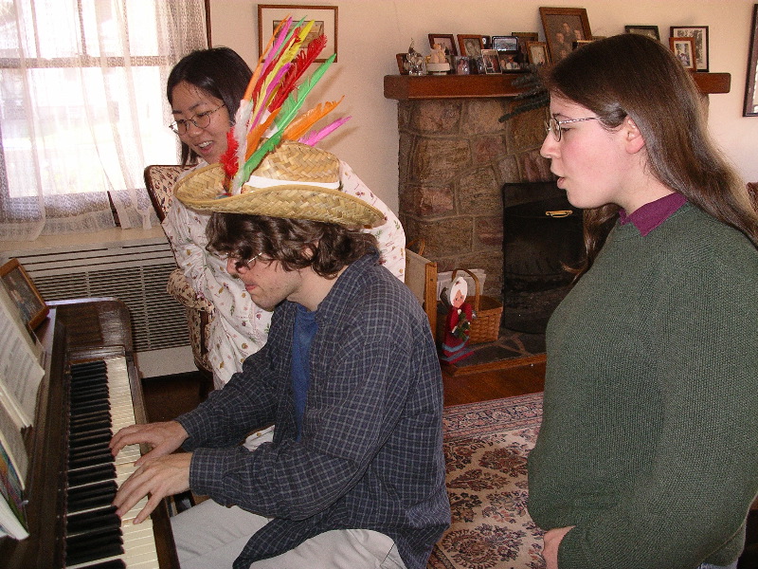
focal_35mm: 37
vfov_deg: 38.7
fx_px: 810
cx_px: 379
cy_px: 284
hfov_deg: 50.1
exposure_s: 1/40
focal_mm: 7.8
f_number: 2.8
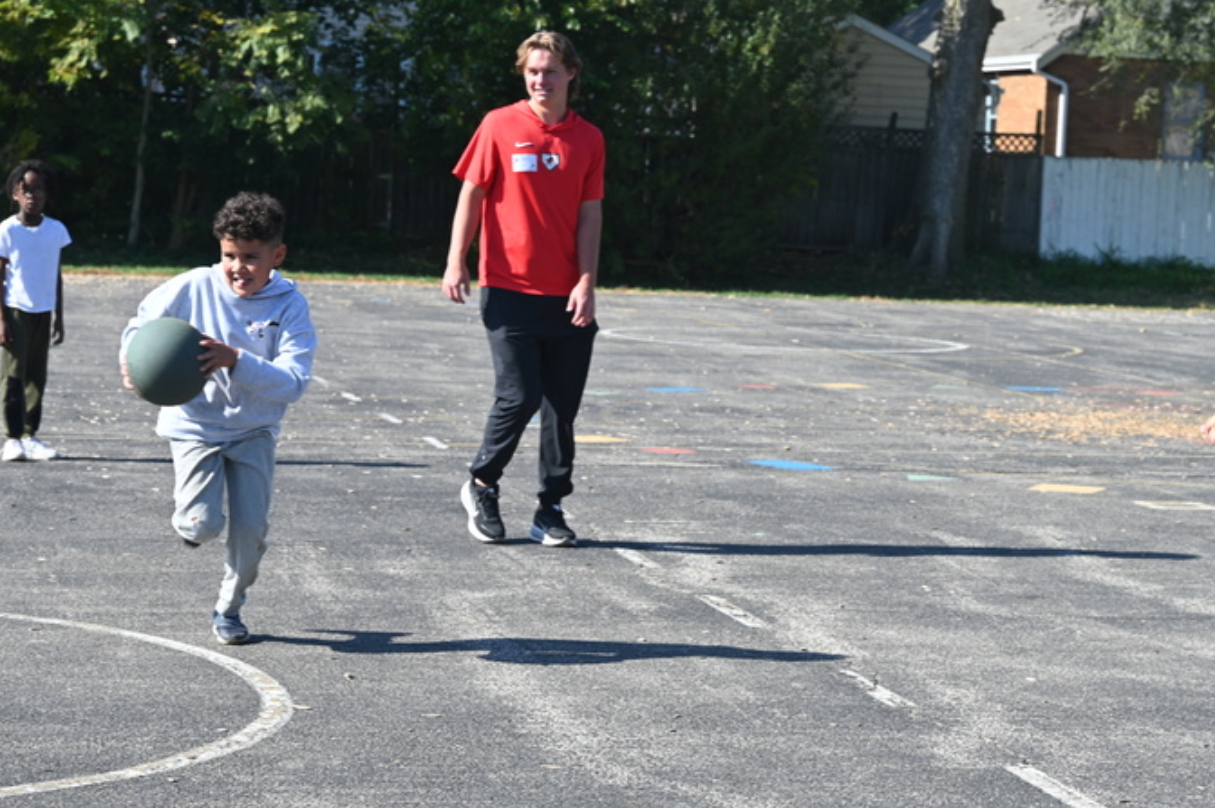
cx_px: 662
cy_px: 413
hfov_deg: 21.2
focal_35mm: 96
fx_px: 3238
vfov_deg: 14.2
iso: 110
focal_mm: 63
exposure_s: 1/250
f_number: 5.6
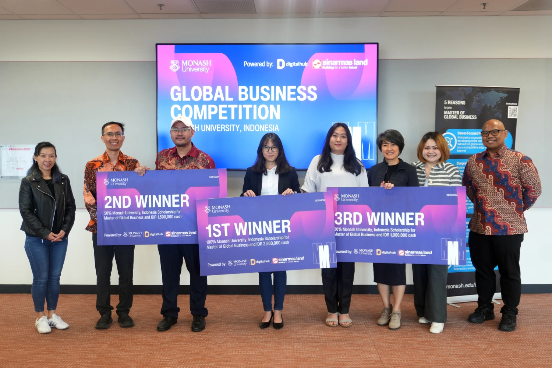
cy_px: 184
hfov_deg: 53.1
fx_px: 552
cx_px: 276
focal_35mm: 36
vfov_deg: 36.9
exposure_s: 1/40
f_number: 4.5
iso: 400
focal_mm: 24
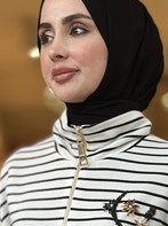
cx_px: 113
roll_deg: -0.1
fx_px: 825
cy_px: 241
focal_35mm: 127
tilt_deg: -1.7
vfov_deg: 15.2
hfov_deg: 11.6
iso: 80
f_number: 1.78
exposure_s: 1/182
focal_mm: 6.86
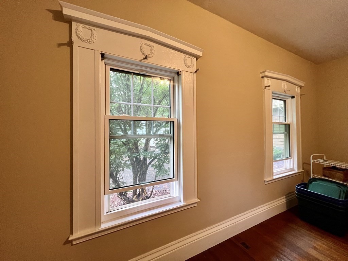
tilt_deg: +1.3
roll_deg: +0.3
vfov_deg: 89.9
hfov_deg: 106.2
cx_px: 174
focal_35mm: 13
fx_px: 131
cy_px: 130
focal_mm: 1.57
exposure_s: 1/60
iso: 200
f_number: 1.8
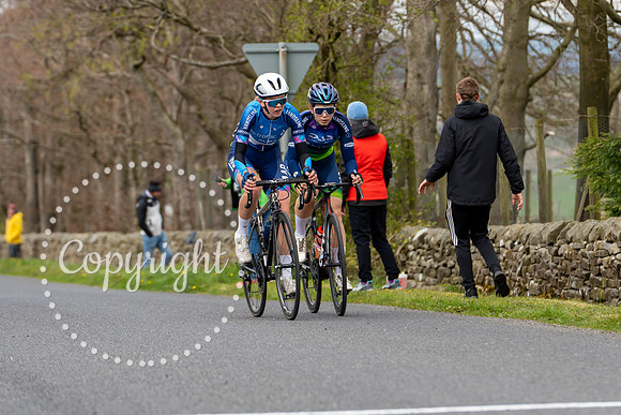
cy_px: 138
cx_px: 321
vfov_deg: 7.0
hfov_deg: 10.5
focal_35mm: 196
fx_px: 3382
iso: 200
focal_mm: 147
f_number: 4
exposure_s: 1/640
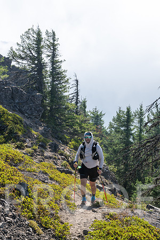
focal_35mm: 70
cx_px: 80
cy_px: 120
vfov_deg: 28.8
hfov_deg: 19.5
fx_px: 467
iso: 400
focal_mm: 70
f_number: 16
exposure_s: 1/320
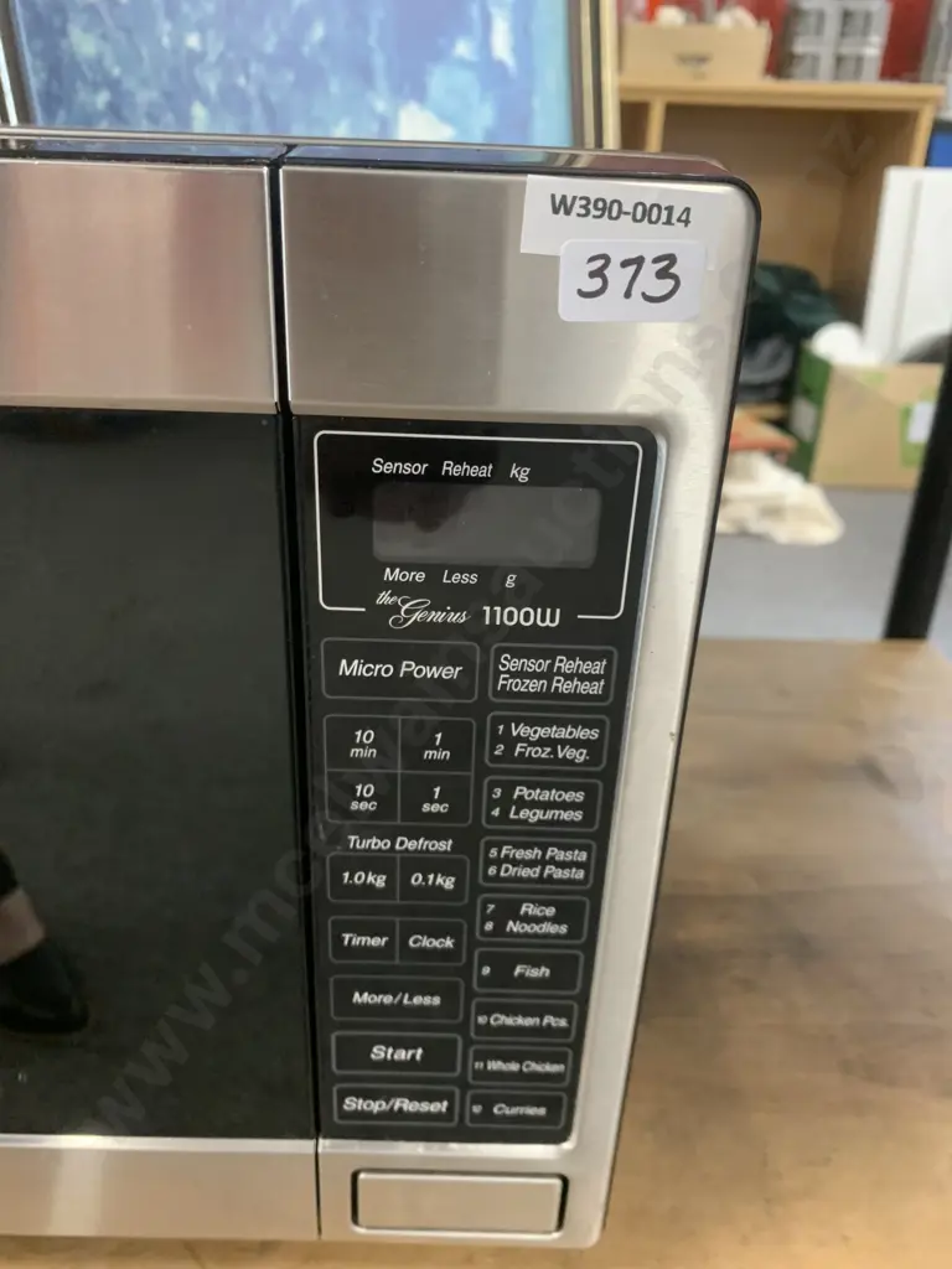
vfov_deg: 67.3
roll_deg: -1.5
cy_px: 634
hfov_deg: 53.1
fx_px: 953
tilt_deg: -24.5
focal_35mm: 26
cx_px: 476
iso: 320
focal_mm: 4.25
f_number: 1.8
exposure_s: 1/50
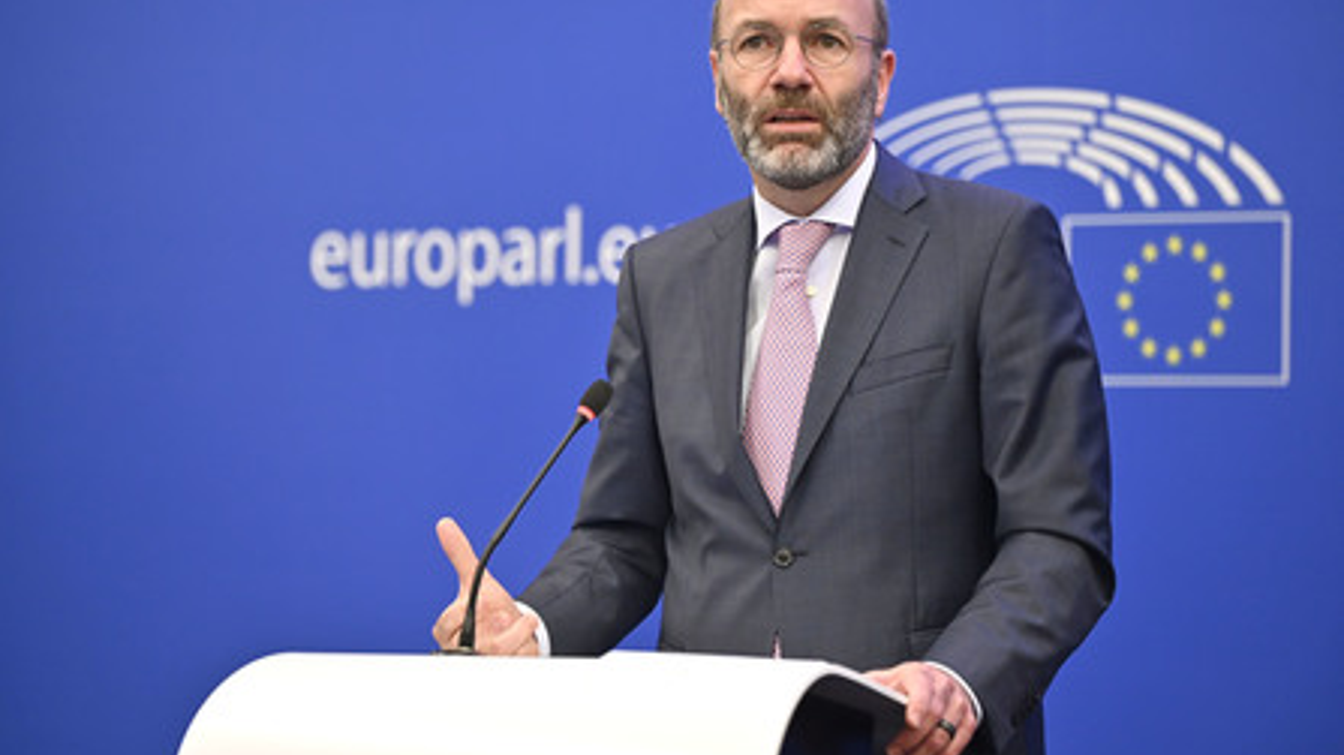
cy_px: 352
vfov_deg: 7.2
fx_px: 6020
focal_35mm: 169
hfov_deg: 12.7
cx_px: 669
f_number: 2.8
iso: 1600
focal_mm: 160
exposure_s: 1/320
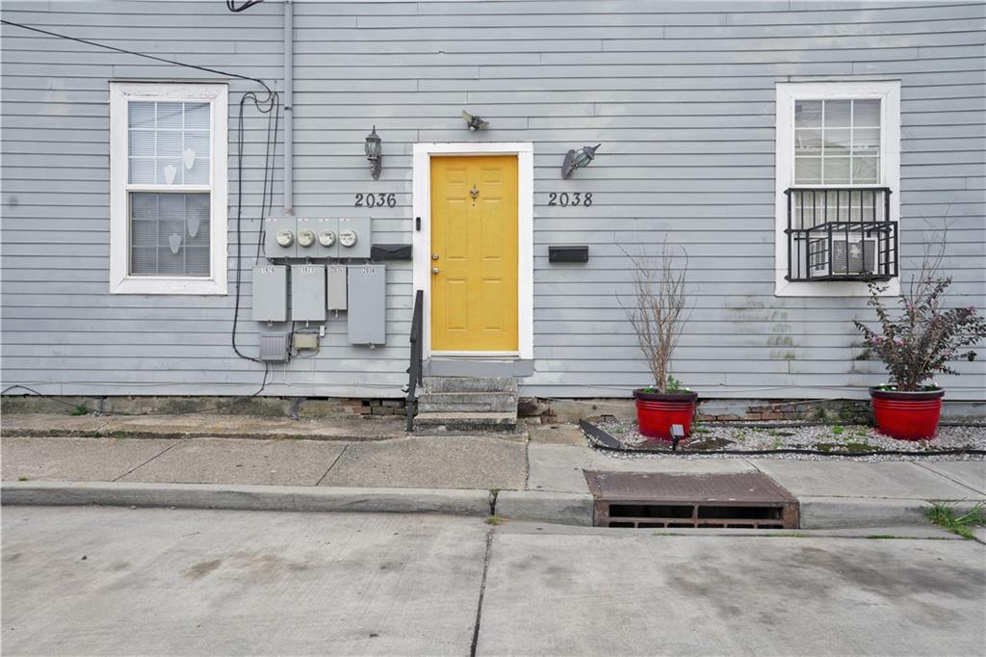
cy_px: 328
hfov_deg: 65.5
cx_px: 493
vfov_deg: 46.4
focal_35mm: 28
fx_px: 767
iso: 100
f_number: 6.3
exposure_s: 1/160
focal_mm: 28
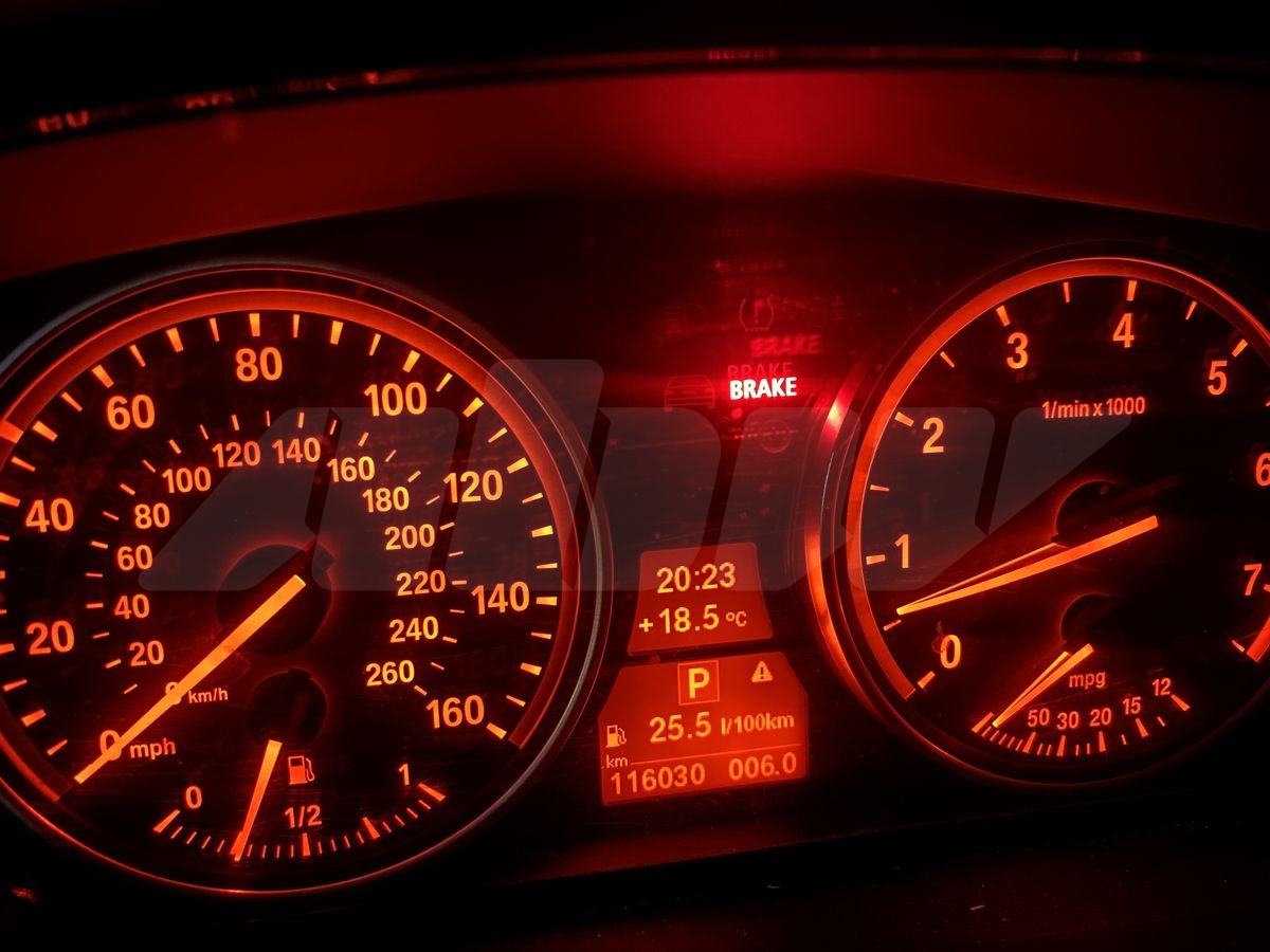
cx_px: 635
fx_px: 954
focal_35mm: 26
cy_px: 476
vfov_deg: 53.1
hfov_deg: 67.3
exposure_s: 1/4
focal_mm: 4.25
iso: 500
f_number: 1.8
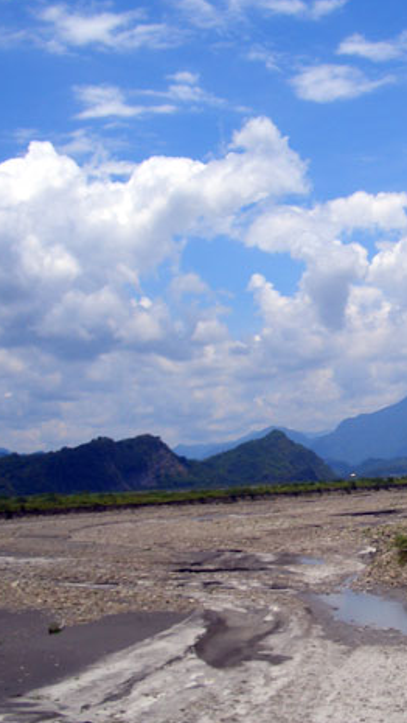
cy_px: 350
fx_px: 1131
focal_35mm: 59
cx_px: 377
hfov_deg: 20.0
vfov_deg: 35.4
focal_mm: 5.8
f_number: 4.3
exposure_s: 1/1000
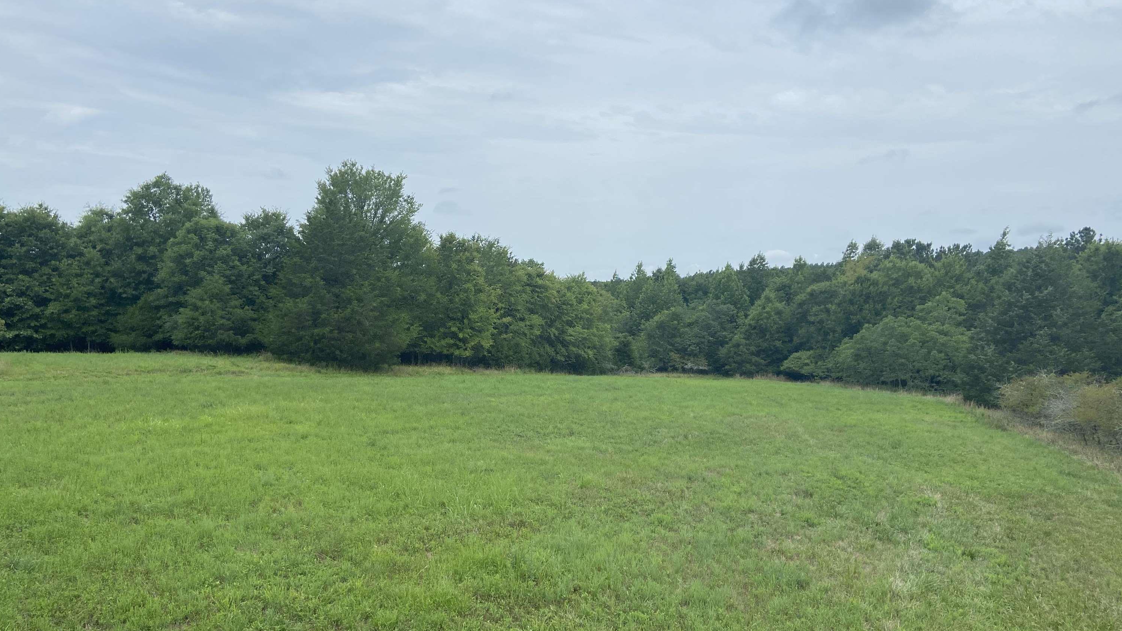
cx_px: 560
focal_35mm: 29
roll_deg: -0.4
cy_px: 369
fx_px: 863
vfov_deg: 40.1
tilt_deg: -3.5
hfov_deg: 66.1
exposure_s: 1/2817
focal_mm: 4.25
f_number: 1.8
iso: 32
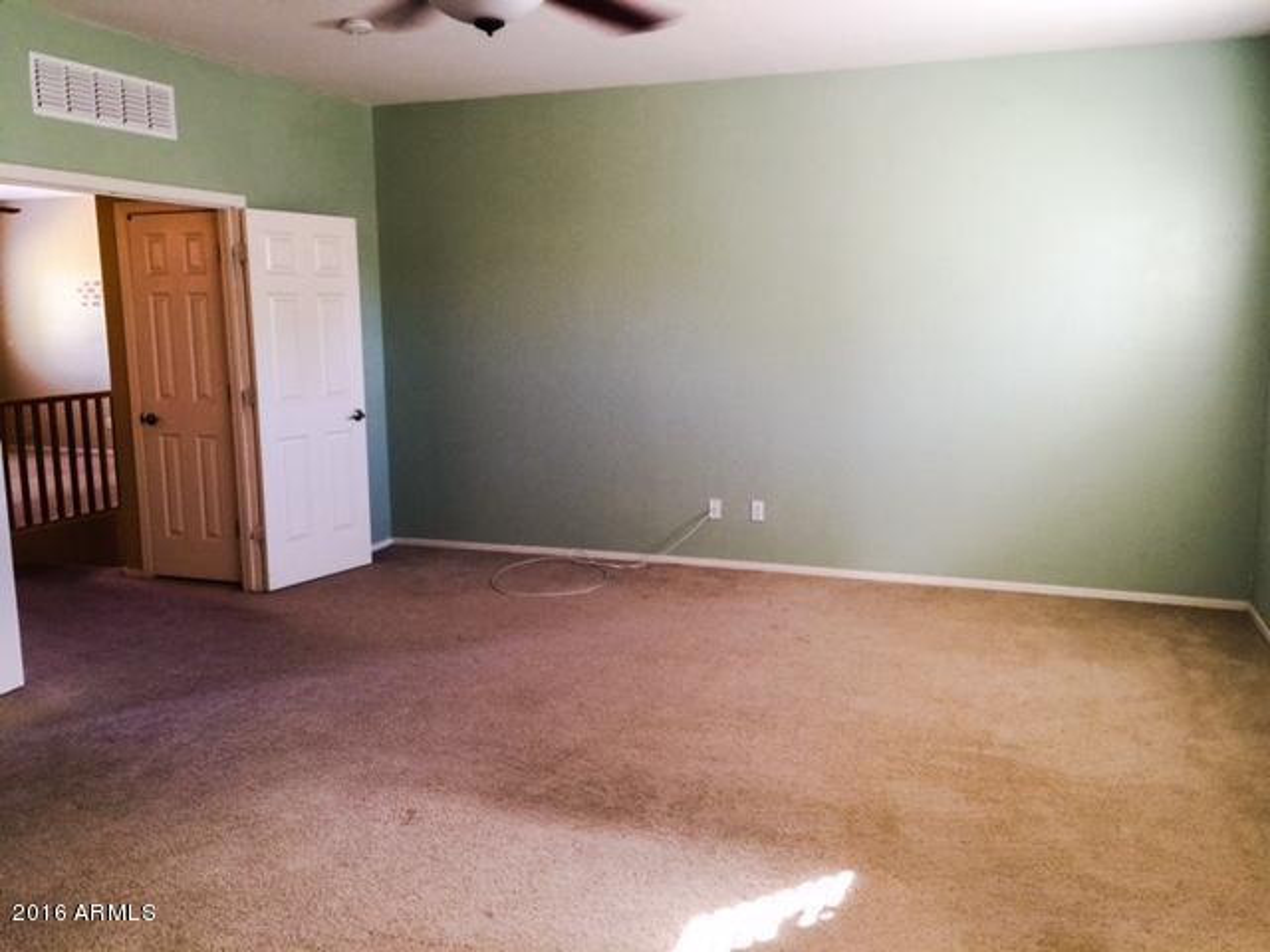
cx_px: 635
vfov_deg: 48.2
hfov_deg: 61.7
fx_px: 1064
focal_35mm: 29
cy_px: 476
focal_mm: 4.15
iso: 50
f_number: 2.2
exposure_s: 1/15
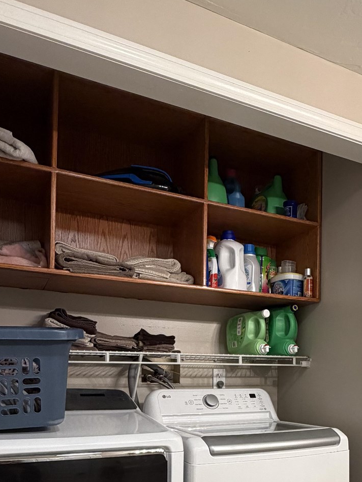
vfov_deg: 51.1
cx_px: 253
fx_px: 474
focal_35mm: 34
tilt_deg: +0.0
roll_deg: -0.7
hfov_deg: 41.1
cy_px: 376
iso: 250
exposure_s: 1/60
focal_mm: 2.22
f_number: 2.2
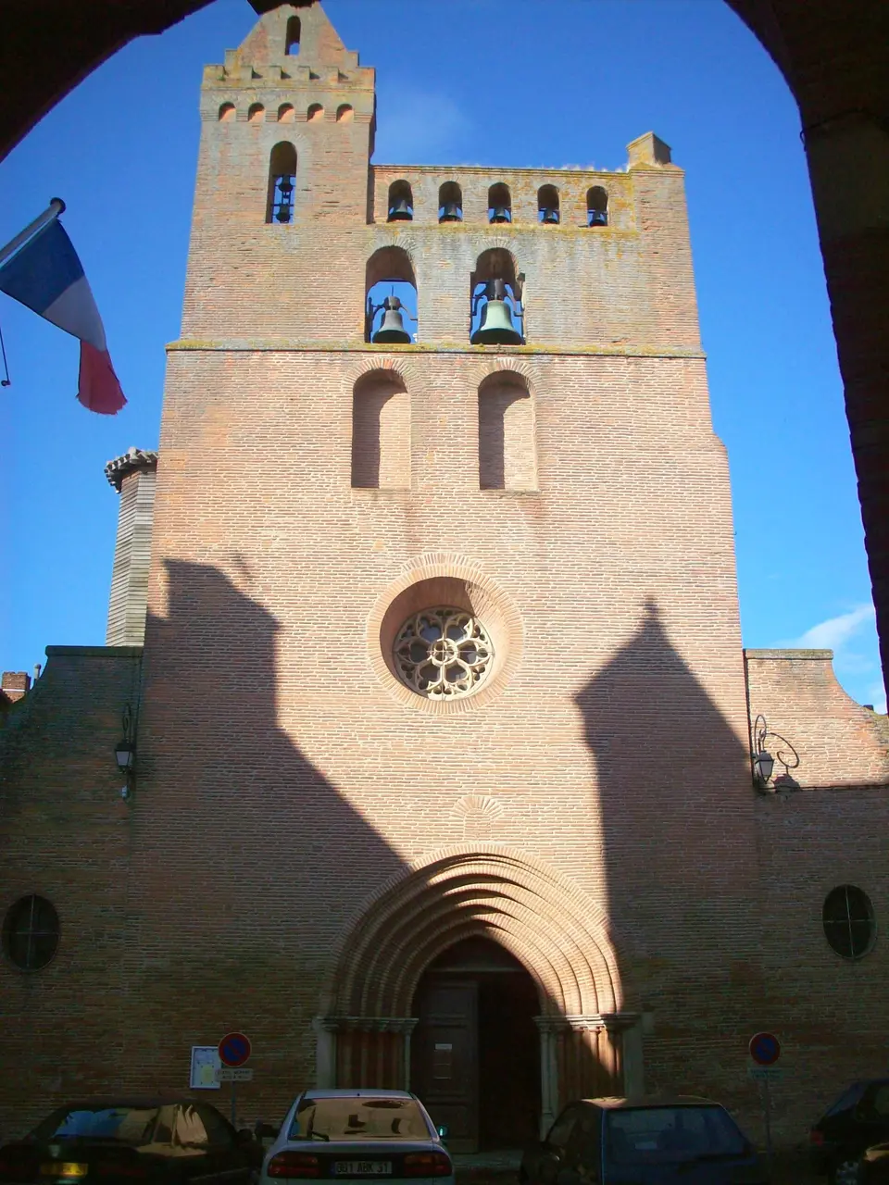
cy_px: 592
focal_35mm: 37
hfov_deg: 38.7
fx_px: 1267
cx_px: 444
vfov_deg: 50.1
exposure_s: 1/227
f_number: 5.6
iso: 80
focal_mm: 6.2
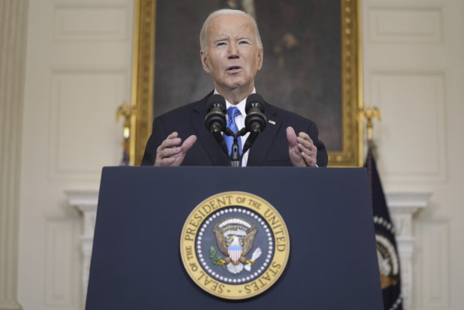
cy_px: 155
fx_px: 902
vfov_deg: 19.5
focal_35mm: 70
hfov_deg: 28.8
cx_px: 232
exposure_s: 1/250
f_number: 2.8
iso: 2000
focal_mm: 70
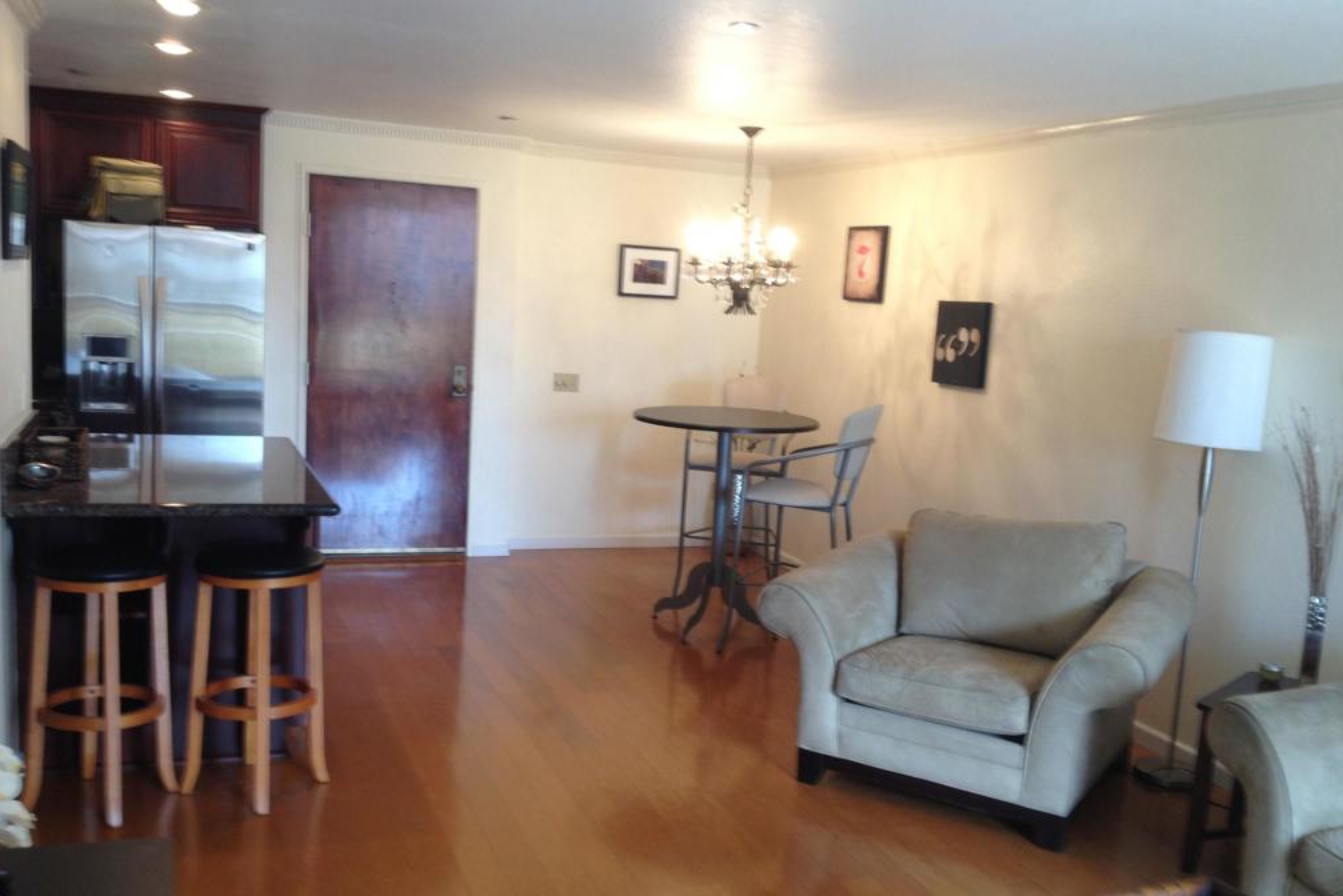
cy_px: 491
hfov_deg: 51.9
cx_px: 669
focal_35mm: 37
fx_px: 1381
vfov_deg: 35.9
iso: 50
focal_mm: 4.28
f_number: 2.4
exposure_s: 1/24
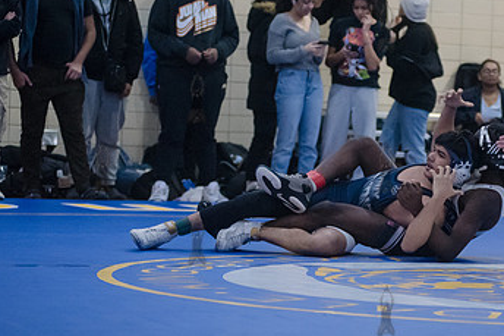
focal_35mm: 135
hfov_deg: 15.1
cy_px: 168
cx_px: 385
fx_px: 1889
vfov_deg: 10.1
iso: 8000
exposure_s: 1/400
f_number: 3.2
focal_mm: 80
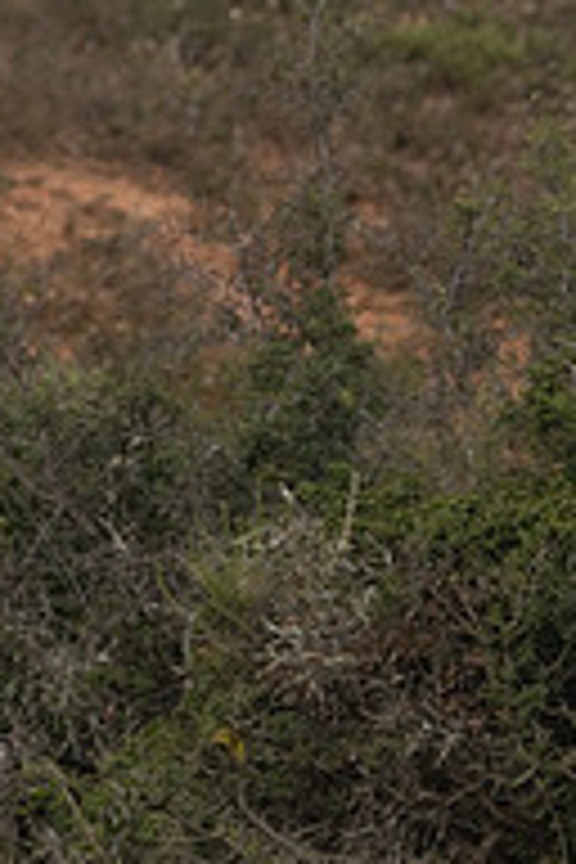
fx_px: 43557
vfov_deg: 1.1
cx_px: 562
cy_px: 317
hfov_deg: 0.8
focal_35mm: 1815
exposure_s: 1/1600
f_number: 9
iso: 800
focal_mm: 600
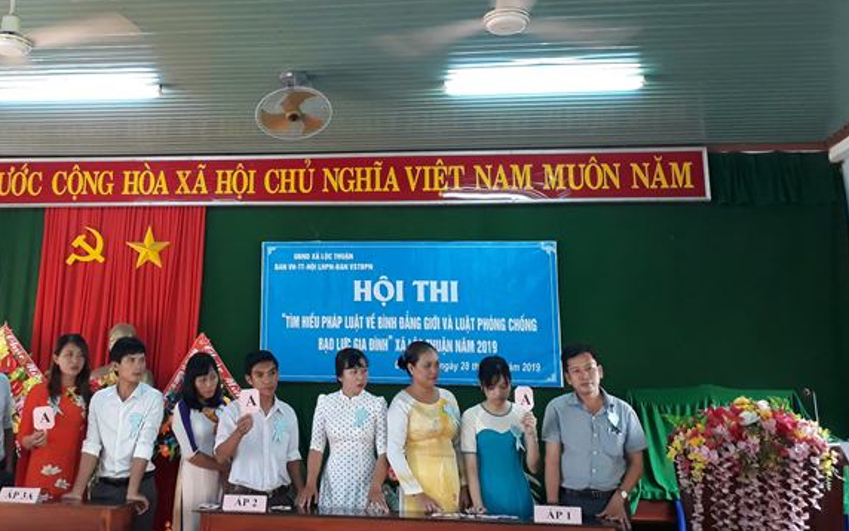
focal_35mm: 40
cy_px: 200
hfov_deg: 48.4
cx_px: 282
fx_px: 926
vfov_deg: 31.9
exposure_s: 1/33
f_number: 1.9
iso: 125
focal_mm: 3.6
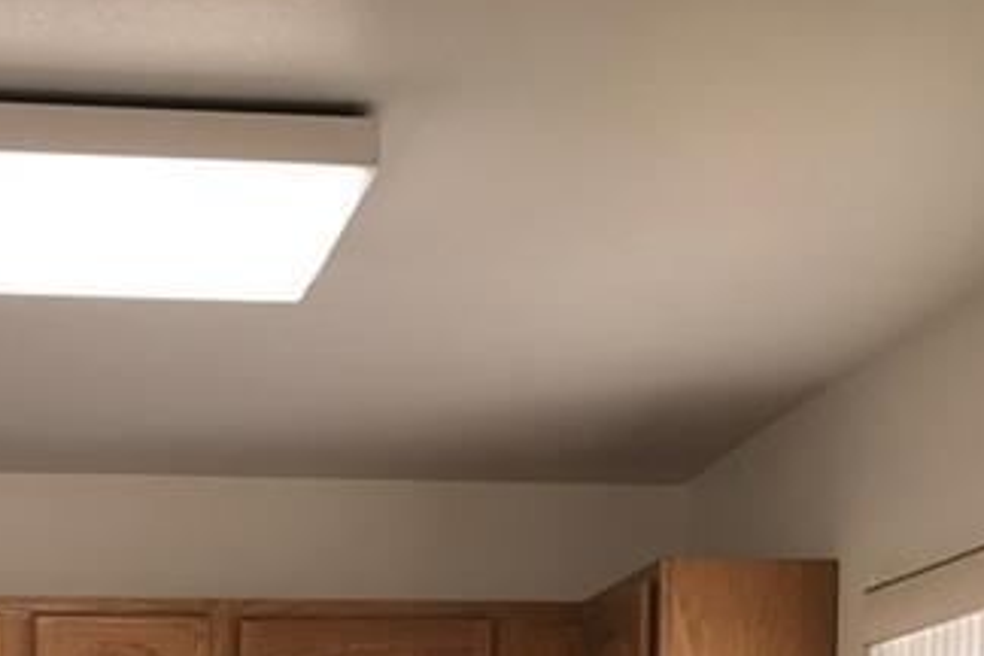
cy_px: 1130
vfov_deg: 16.8
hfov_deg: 28.4
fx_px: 1886
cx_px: 146
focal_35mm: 69
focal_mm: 3.99
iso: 20
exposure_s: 1/40
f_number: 1.8
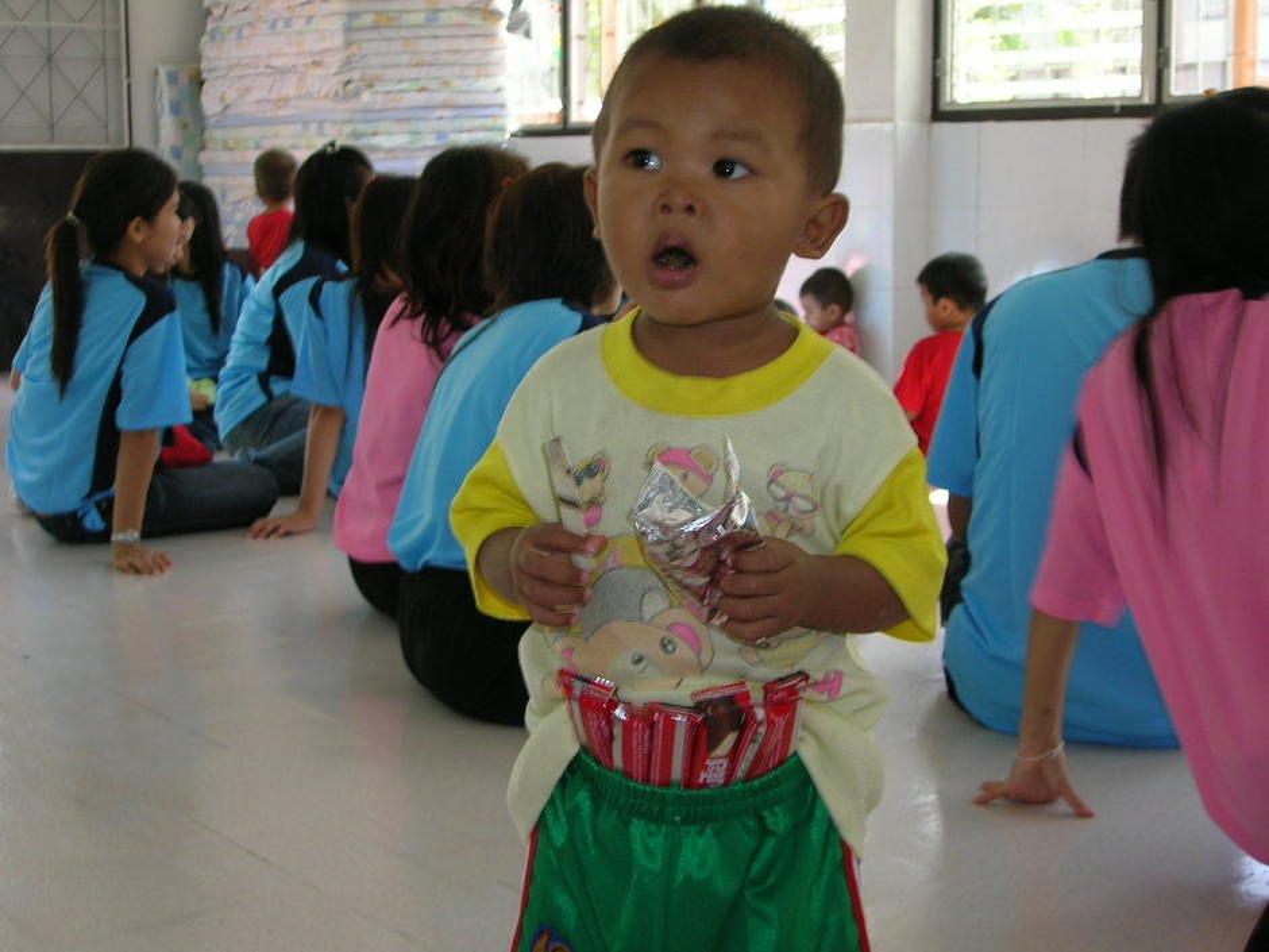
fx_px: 1833
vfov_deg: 29.1
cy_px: 476
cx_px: 634
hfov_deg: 38.2
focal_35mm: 50
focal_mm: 8.4
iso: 50
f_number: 3.3
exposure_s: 1/30
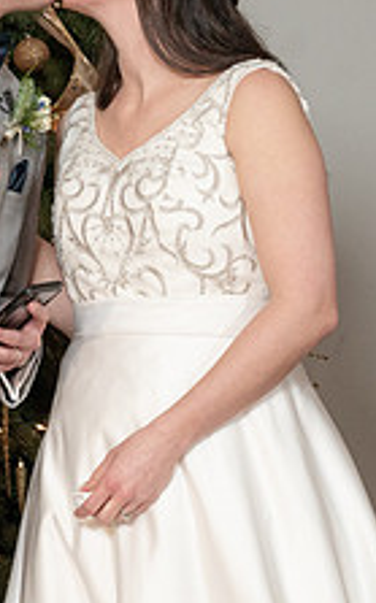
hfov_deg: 6.7
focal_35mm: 194
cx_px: -33
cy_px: 125
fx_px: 3187
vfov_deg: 10.8
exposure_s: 1/200
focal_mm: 66
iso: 2000
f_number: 5.6
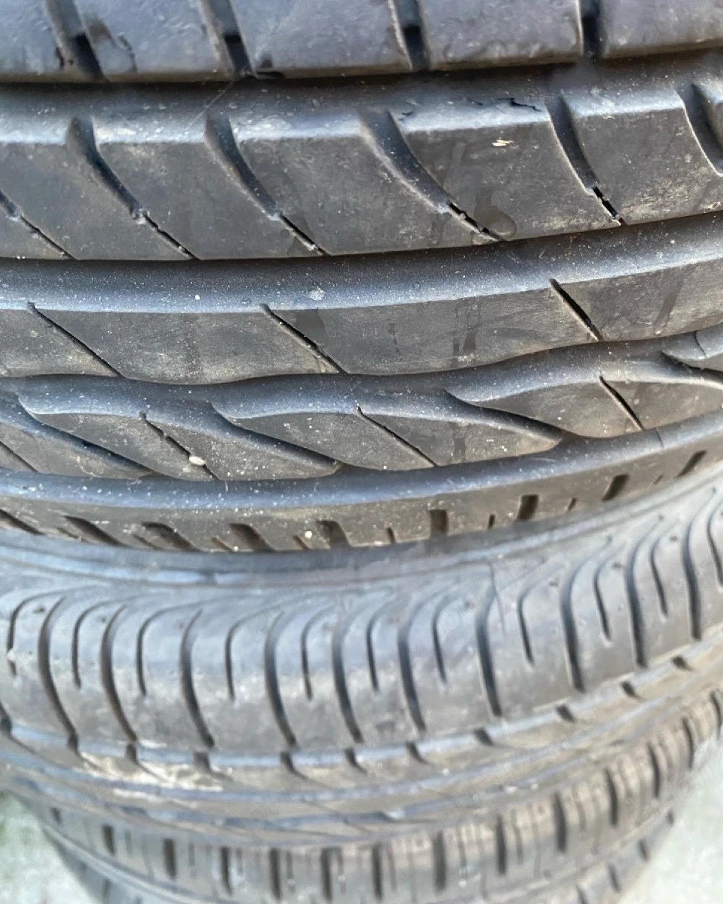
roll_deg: +0.1
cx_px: 373
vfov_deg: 63.9
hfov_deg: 53.2
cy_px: 407
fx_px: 722
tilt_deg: -41.7
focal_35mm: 27
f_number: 1.8
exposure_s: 1/60
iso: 400
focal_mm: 4.25
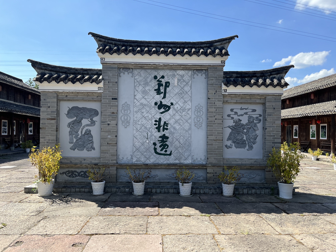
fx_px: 252
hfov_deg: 67.3
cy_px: 126
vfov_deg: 53.1
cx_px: 168
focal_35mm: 26
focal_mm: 5.1
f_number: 1.6
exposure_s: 1/1862
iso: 50
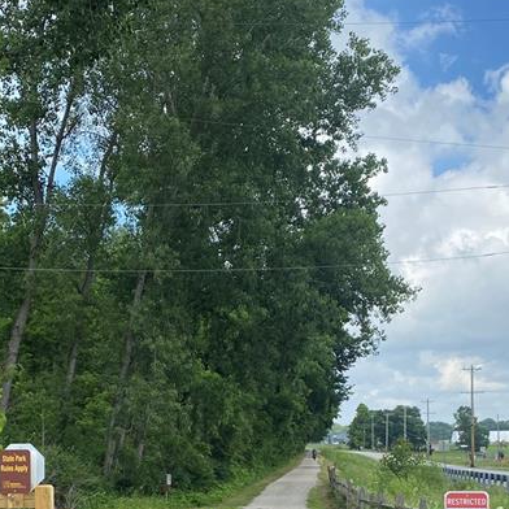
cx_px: 222
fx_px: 998
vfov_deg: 27.3
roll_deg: +0.7
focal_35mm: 60
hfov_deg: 28.6
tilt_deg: -2.7
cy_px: 487
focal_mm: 4.25
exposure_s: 1/1866
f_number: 1.8
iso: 32
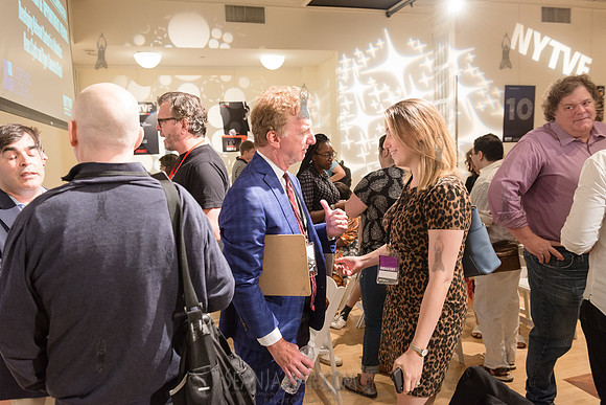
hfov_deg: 63.6
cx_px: 303
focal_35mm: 29
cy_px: 202
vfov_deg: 45.0
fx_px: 488
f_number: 4
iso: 2500
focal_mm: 29
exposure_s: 1/100
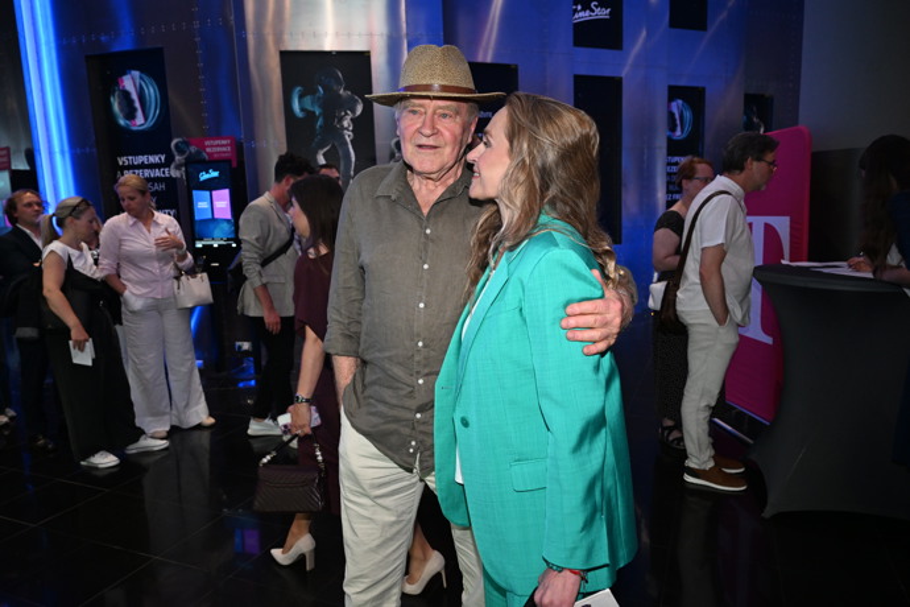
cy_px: 304
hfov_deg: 70.4
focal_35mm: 26
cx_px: 455
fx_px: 645
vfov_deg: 50.4
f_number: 4.5
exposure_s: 1/125
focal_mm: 25.5
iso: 2500
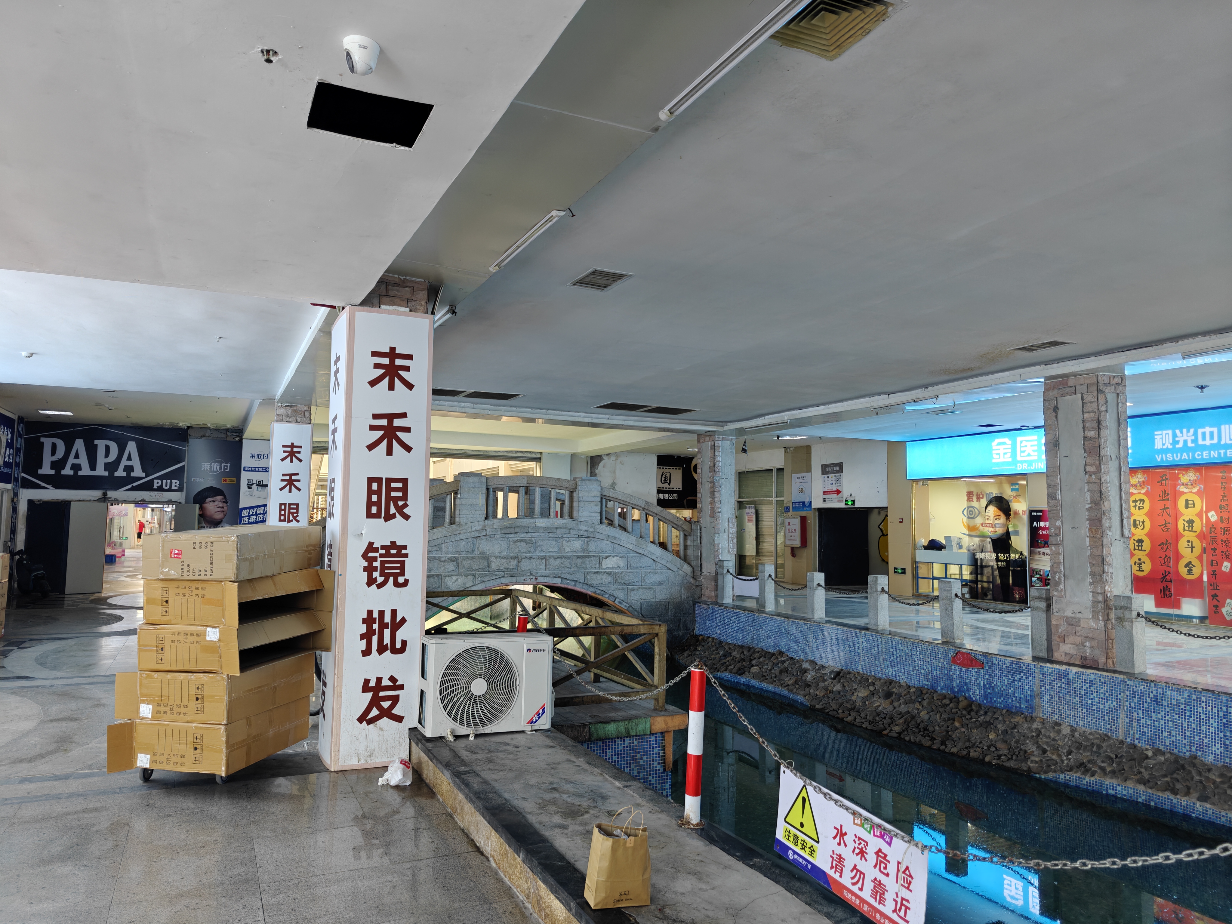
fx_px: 819
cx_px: 616
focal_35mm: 23
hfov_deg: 73.9
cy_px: 462
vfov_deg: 58.9
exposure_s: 1/100
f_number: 1.6
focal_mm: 6.06
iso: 500
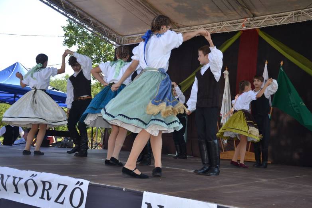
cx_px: 159
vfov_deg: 31.2
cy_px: 106
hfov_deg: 45.4
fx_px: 373
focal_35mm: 43
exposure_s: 1/200
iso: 100
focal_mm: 28
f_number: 4
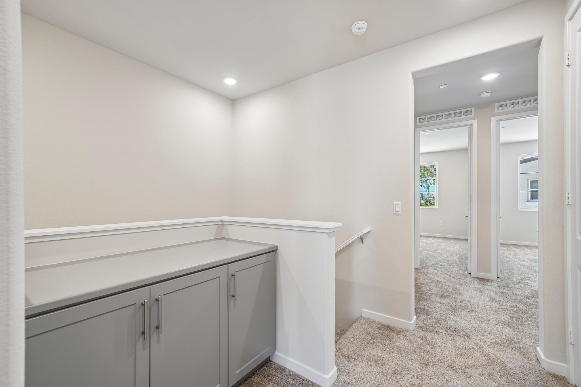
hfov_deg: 100.4
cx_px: 290
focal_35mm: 15
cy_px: 194
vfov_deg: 77.3
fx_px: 242
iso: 400
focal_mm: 15
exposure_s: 1/20
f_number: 7.1
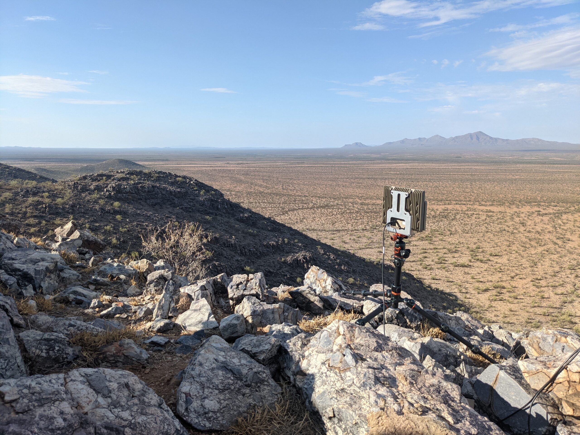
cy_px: 218
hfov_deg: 65.3
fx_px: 452
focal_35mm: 27
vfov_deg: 51.4
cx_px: 290
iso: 74
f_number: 1.73
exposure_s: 1/2933
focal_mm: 4.38
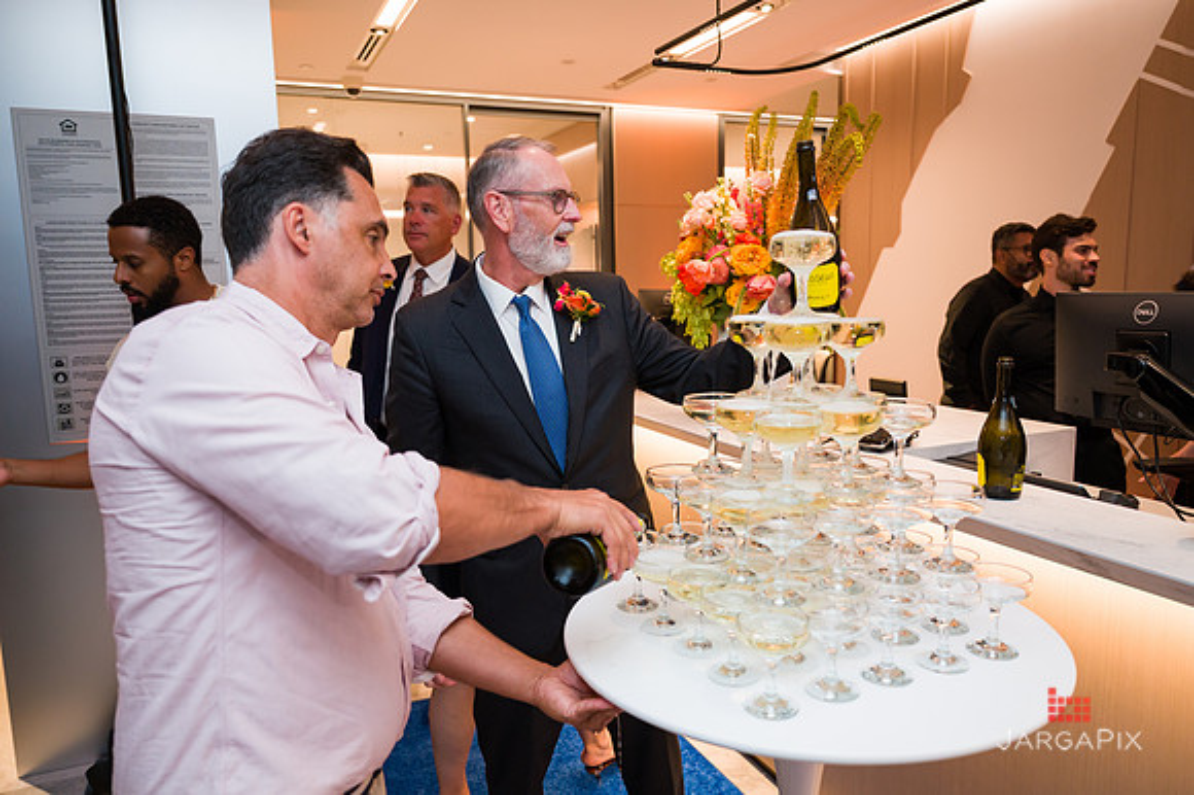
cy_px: 398
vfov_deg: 49.9
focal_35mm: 26
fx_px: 854
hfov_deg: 69.9
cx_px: 597
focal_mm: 25.5
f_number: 3.2
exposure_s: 1/160
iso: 800
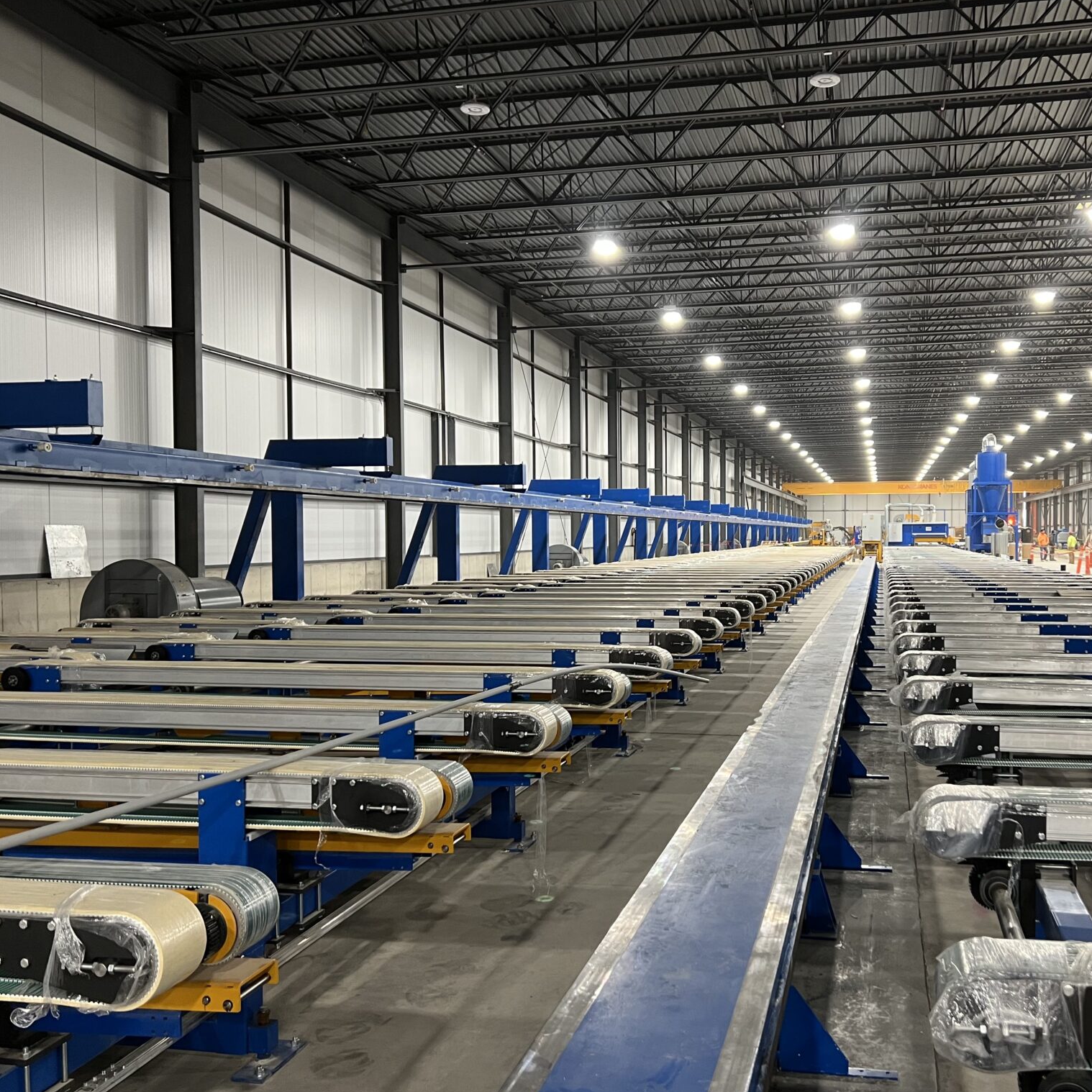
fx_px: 1106
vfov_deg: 52.5
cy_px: 549
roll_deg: +0.3
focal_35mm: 31
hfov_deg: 51.9
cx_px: 690
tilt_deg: -1.1
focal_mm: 5.7
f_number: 1.5
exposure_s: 1/60
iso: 200
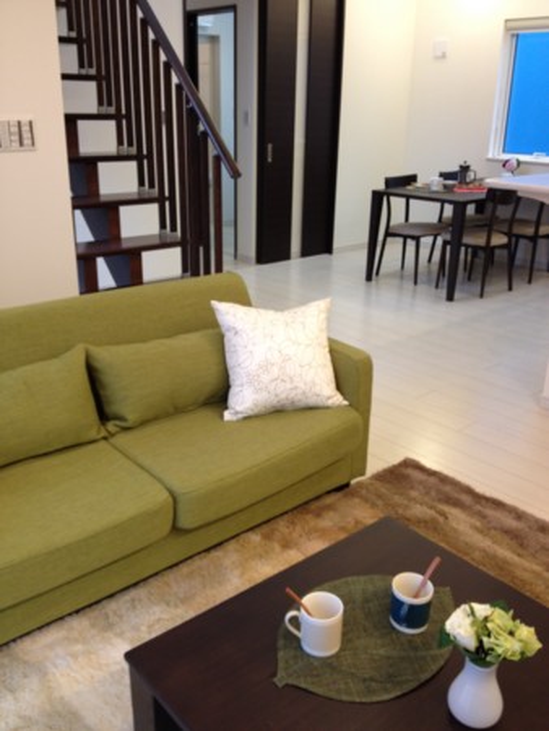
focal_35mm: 35
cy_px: 366
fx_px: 739
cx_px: 274
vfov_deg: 52.6
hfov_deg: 40.7
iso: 100
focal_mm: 4.28
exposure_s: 1/20
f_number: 2.4
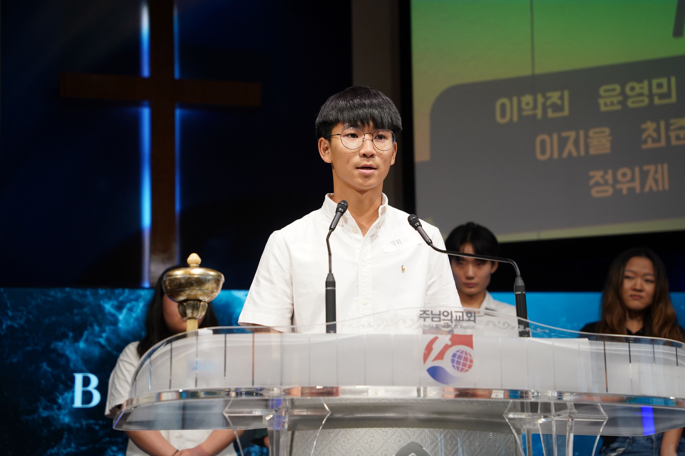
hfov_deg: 23.4
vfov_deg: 15.7
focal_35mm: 87
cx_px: 342
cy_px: 228
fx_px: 1655
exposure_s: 1/320
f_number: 4.5
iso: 1600
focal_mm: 87
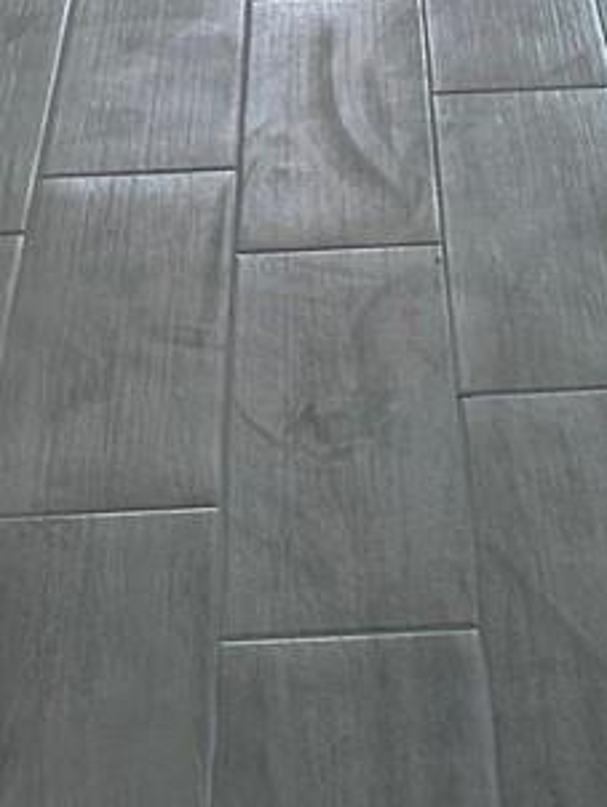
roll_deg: +0.0
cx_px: 513
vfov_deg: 13.5
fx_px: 2965
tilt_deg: -9.0
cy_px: -754
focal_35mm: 127
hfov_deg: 11.6
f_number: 1.78
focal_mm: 6.86
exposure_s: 1/404
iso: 80
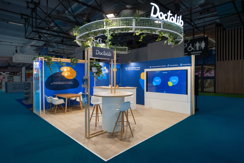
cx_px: 122
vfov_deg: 64.6
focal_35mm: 19
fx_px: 129
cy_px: 82
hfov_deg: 86.9
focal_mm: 19
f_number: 6.3
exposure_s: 1/60
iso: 320
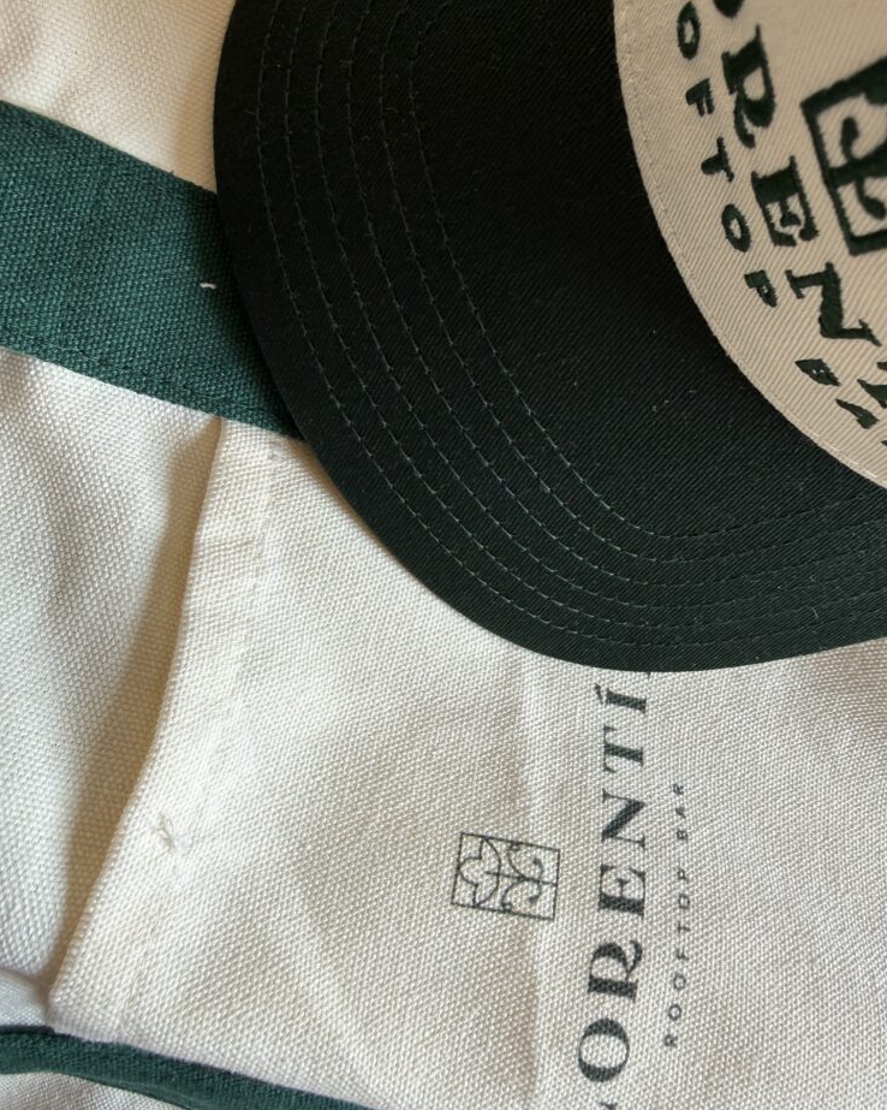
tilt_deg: -79.0
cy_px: 557
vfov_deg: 66.0
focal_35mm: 26
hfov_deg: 54.9
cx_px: 454
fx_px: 853
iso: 50
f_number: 2.2
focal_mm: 2.22
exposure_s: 1/99
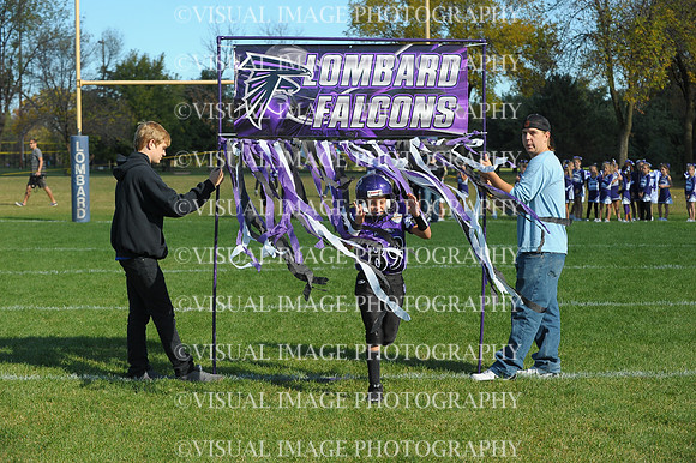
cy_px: 232
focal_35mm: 82
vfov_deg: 16.6
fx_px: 1584
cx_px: 348
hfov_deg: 24.8
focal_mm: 82
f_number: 6.3
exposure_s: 1/1000
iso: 400
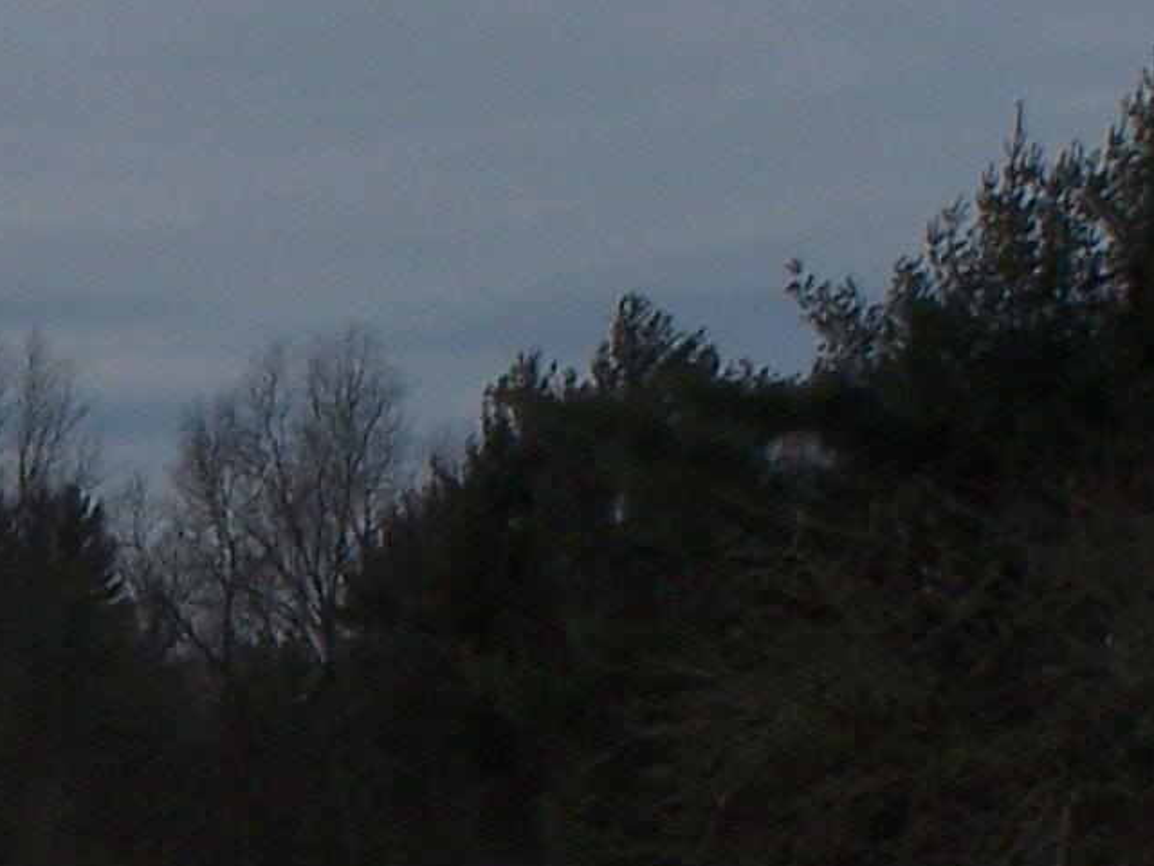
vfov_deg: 4.9
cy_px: 1019
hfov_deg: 6.5
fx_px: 10068
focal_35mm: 302
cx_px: -545
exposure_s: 1/800
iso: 80
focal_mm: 12.4
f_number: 6.3
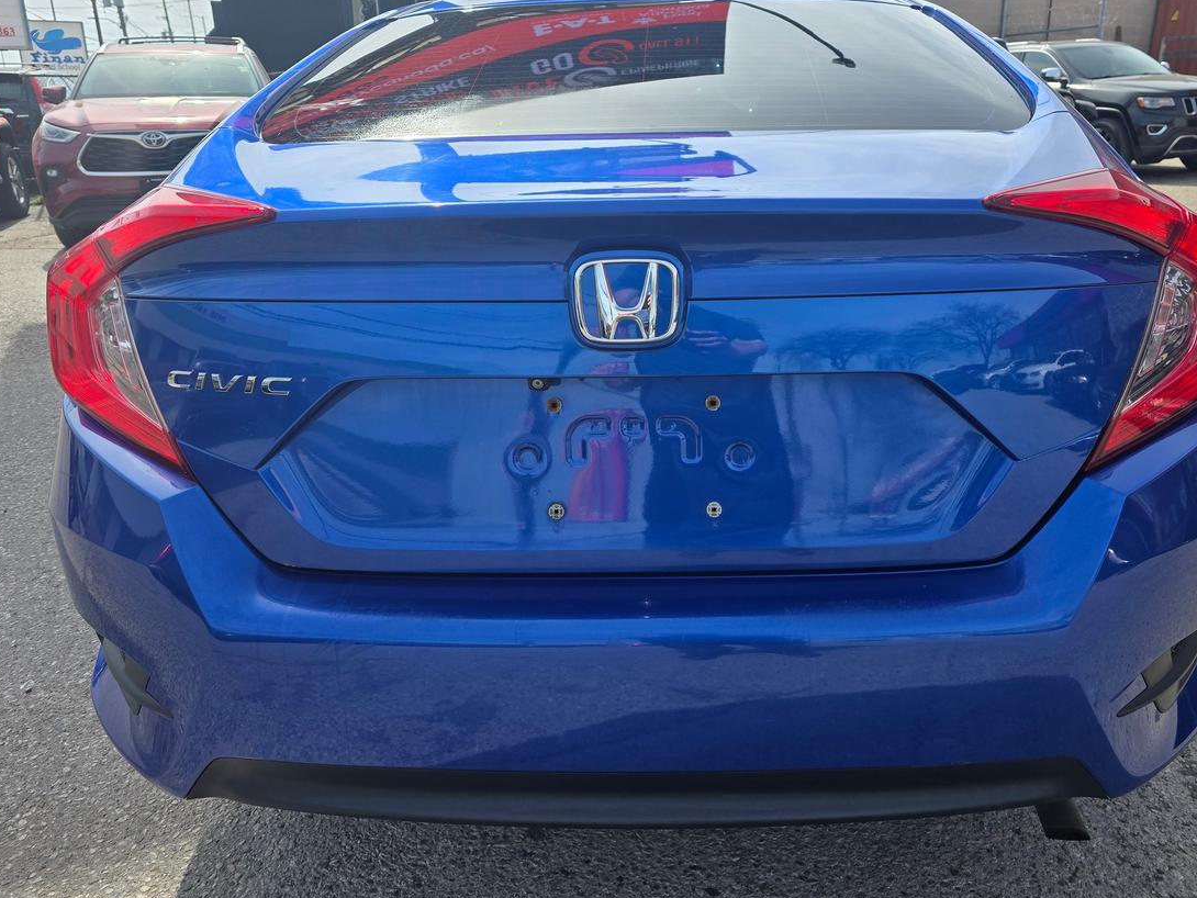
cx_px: 670
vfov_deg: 51.3
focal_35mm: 27
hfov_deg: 65.1
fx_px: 934
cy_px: 418
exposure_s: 1/4650
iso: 80
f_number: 1.7
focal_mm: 6.3
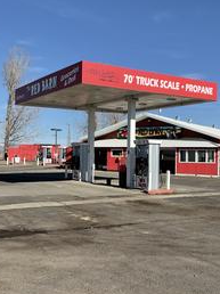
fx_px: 382
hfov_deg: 32.1
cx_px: 119
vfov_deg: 42.1
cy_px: 152
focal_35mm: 45
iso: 16
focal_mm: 3
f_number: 1.8
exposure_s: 1/2227
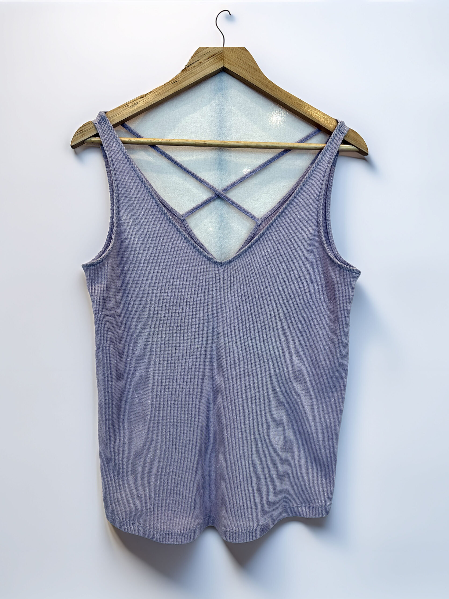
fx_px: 415
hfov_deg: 56.8
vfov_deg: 71.6
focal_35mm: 24
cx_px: 224
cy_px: 300
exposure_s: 1/100
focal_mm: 6.86
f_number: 1.78
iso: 64
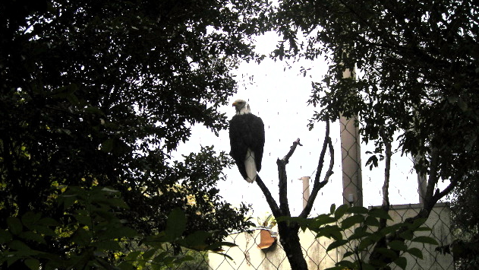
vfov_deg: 28.3
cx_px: 241
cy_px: 138
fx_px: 533
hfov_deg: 48.4
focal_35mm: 42
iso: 50
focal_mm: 6.3
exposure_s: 1/118
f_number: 3.2
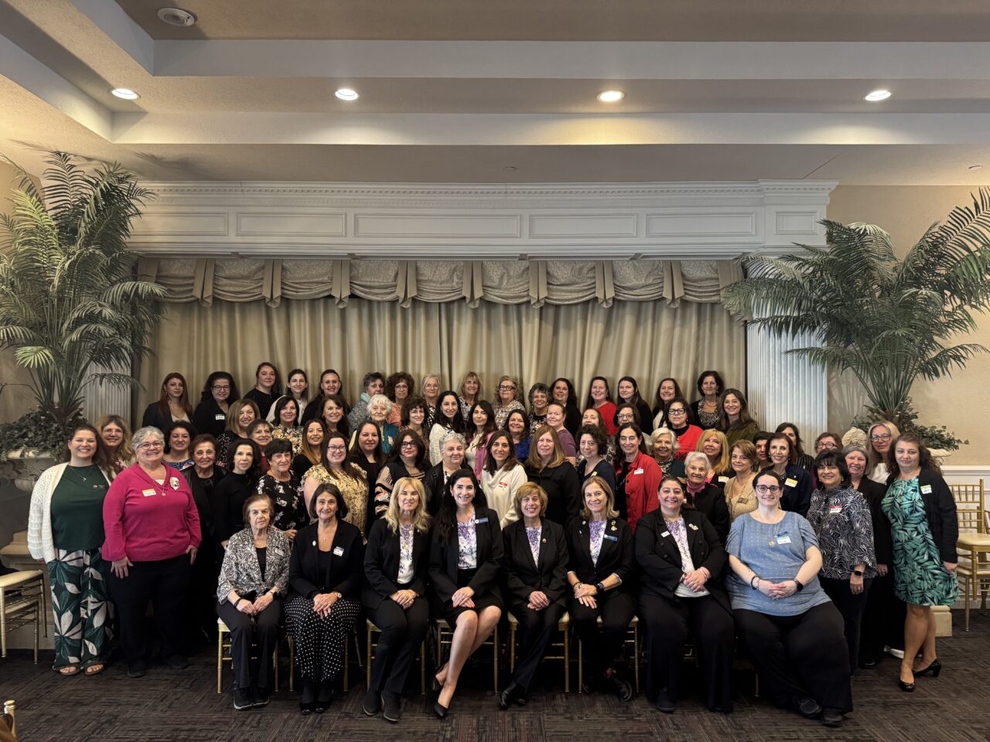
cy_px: 371
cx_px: 495
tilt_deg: +0.5
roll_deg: -0.5
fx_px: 686
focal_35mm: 24
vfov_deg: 56.8
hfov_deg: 71.6
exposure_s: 1/40
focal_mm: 6.76
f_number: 1.78
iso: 640
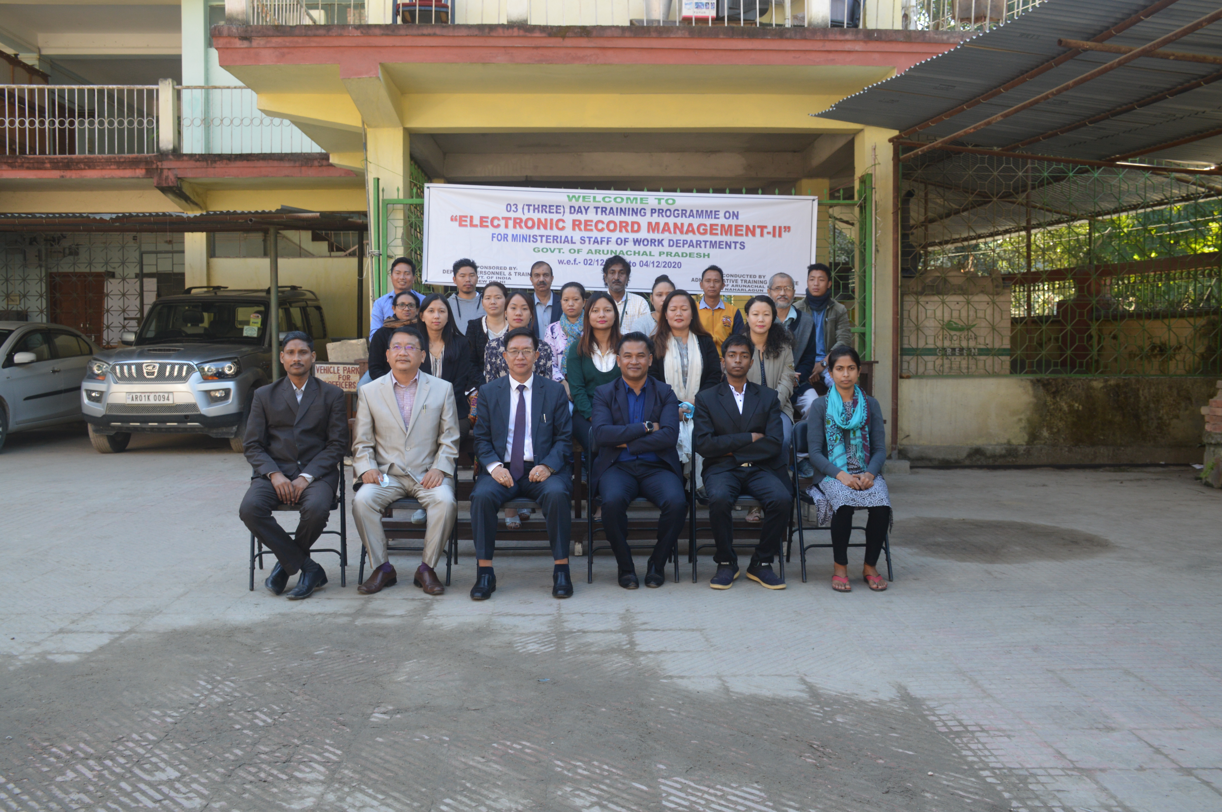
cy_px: 406
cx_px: 611
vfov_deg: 43.5
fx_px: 1017
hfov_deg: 62.0
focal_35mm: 30
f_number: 5.6
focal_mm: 20
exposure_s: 1/125
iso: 280
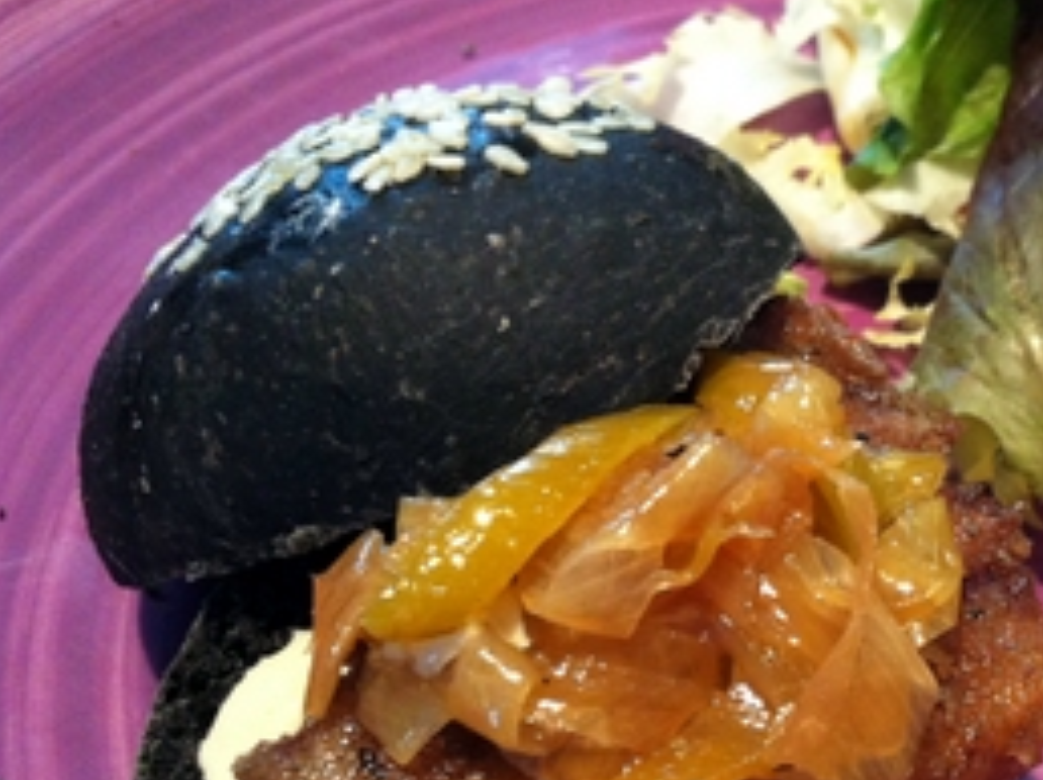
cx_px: 914
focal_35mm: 65
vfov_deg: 22.4
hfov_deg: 28.8
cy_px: 576
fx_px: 1957
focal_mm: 3.85
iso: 200
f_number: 2.8
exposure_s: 1/15
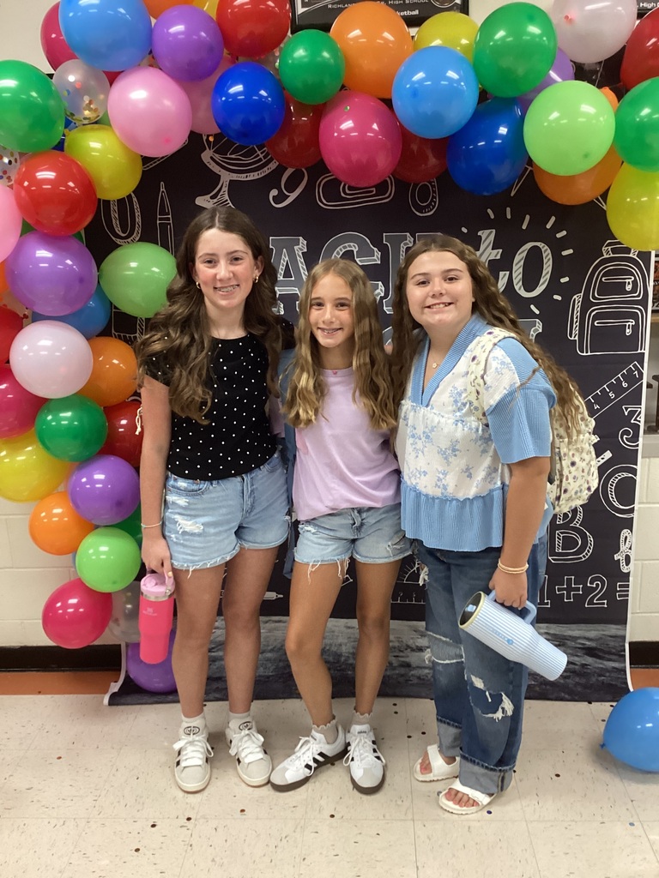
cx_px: 330
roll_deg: +1.7
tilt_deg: -14.5
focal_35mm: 31
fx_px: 787
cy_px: 439
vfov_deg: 58.4
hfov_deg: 45.4
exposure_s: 1/60
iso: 250
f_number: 2.4
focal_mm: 3.3
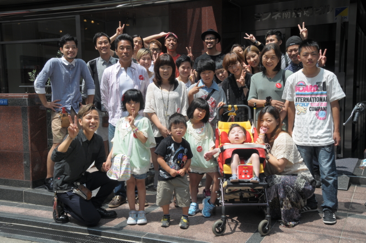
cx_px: 183
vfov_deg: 31.8
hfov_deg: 46.5
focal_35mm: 42
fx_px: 426
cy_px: 122
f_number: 13
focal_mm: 28
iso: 200
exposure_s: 1/100
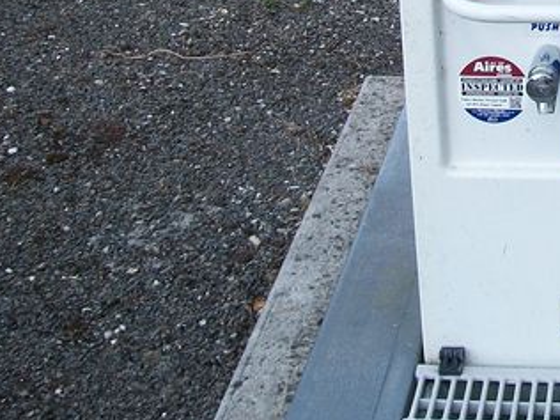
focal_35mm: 81
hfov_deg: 22.8
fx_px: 1310
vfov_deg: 17.4
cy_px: -80
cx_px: 613
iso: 80
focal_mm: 5.7
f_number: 2.9
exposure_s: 1/500
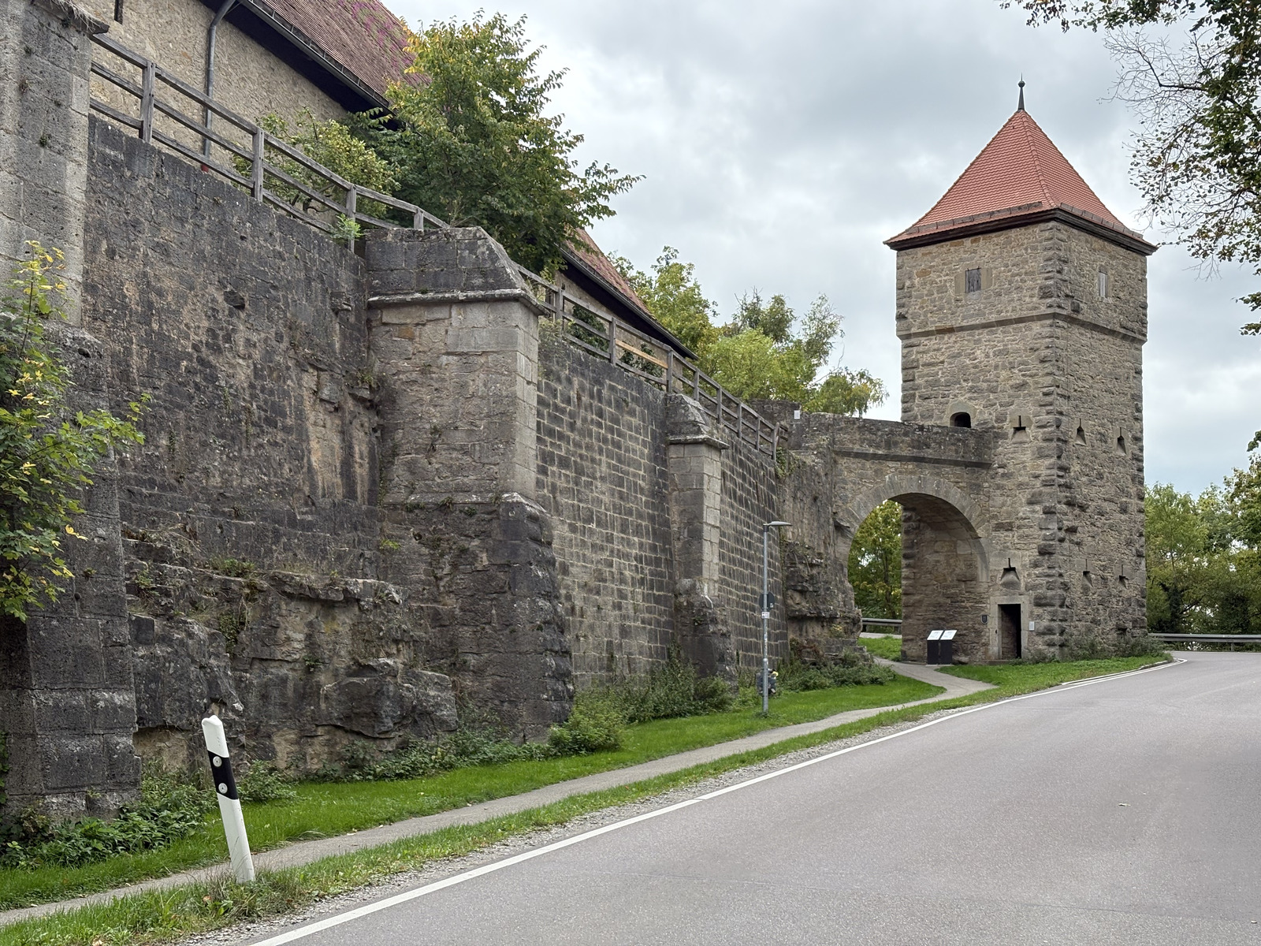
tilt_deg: +7.0
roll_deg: -0.5
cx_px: 630
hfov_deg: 36.8
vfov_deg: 28.0
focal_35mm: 52
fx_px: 1894
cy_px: 473
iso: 50
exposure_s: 1/325
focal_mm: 5.96
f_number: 1.6
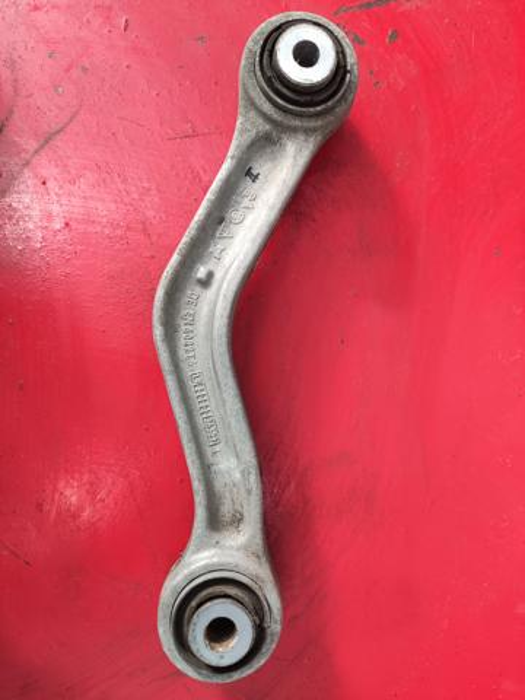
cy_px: 350
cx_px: 262
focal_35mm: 25
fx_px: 506
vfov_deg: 69.4
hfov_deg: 54.9
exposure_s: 1/100
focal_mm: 4.7
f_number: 1.79
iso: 245
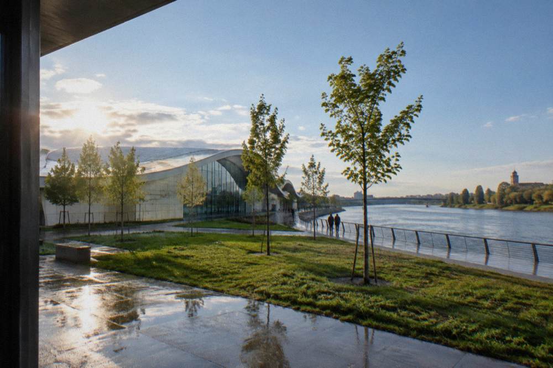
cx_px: 276
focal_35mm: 35
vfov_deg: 37.8
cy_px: 184
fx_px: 537
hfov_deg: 54.5
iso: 400
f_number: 7.1
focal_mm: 35
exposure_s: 1/500
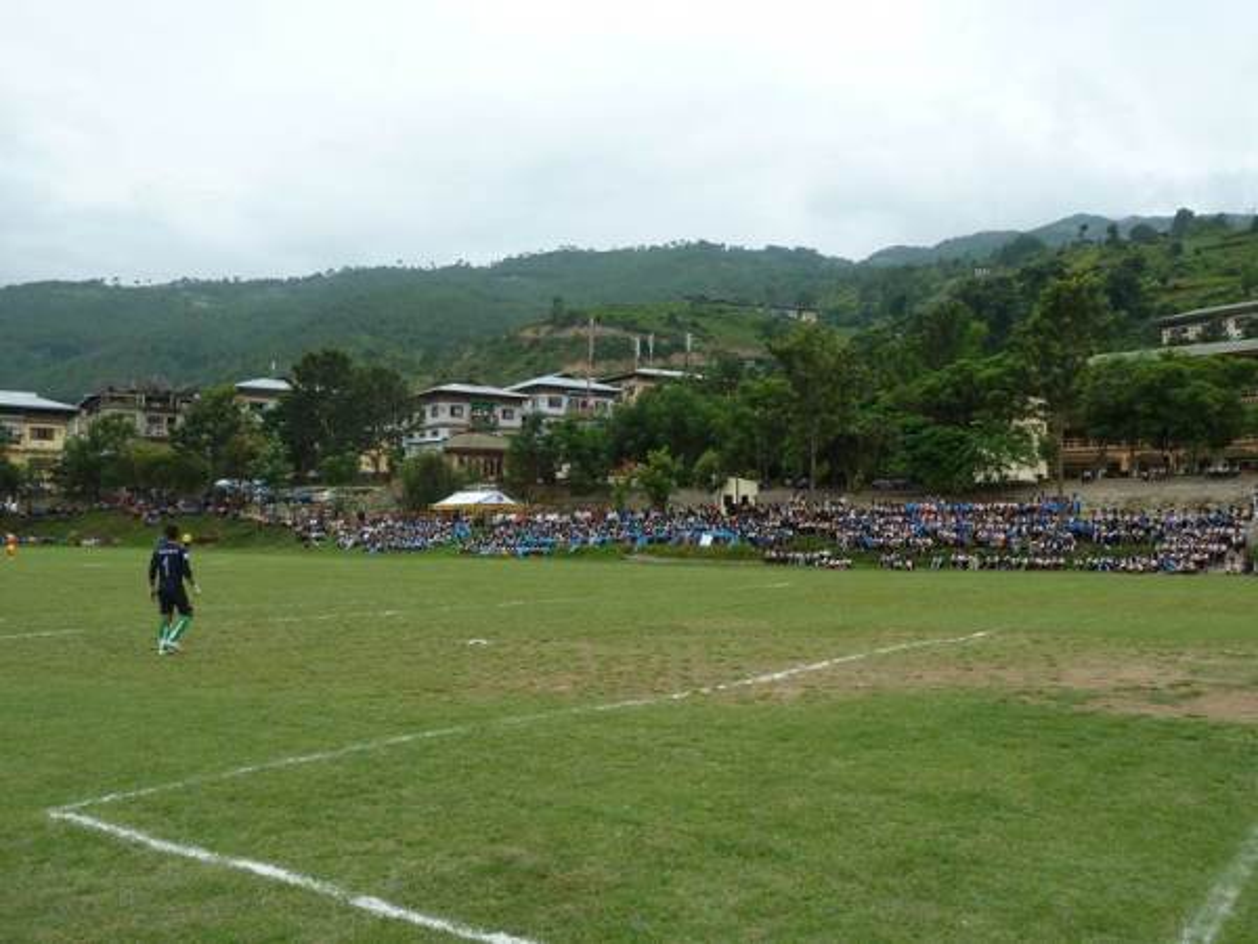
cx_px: 629
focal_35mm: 30
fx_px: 1090
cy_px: 472
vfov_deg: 46.8
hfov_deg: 60.0
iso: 80
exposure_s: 1/125
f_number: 4
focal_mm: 5
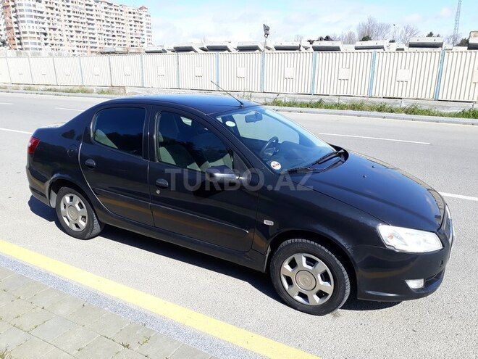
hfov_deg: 65.3
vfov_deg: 51.4
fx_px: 373
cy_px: 180
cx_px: 239
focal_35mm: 27
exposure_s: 1/1010
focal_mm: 3.6
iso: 40
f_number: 1.9
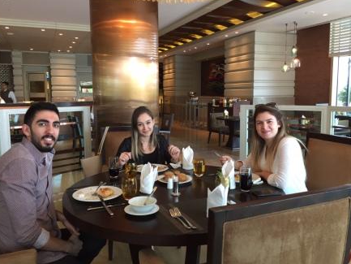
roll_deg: +0.0
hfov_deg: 59.9
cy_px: 128
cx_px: 170
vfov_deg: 46.8
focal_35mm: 30
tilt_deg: -6.9
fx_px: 304
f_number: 2.2
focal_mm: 4.15
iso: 100
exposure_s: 1/33
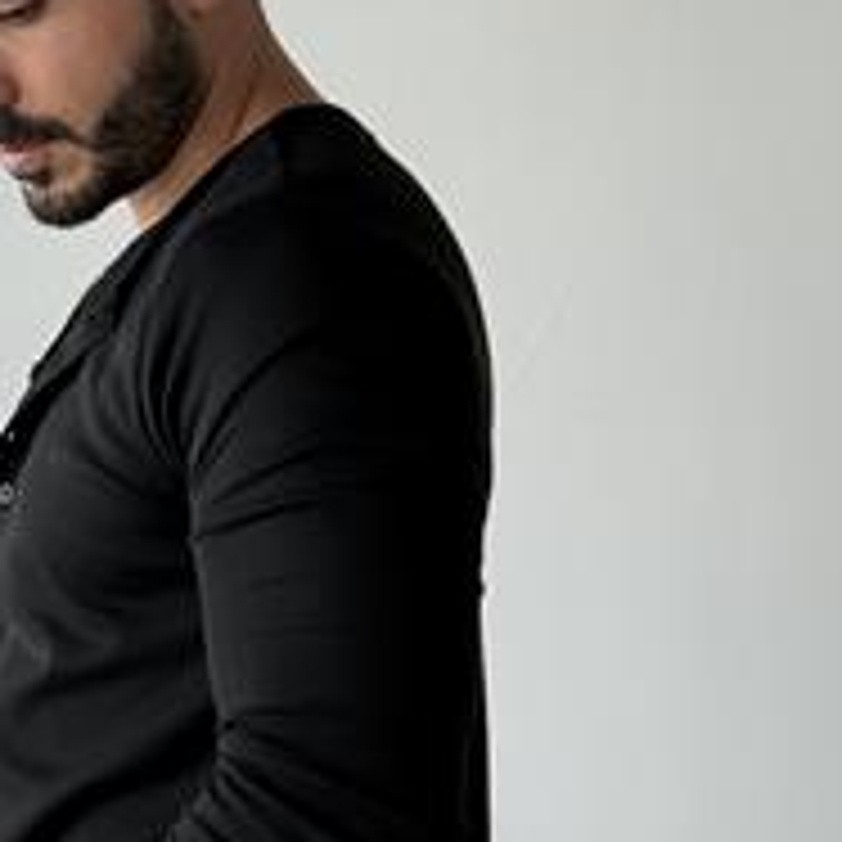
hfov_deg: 14.4
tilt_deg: +2.0
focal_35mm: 121
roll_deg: +0.2
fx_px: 3330
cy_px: 511
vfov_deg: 14.4
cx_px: 320
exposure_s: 1/351
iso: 80
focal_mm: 6.76
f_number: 1.78
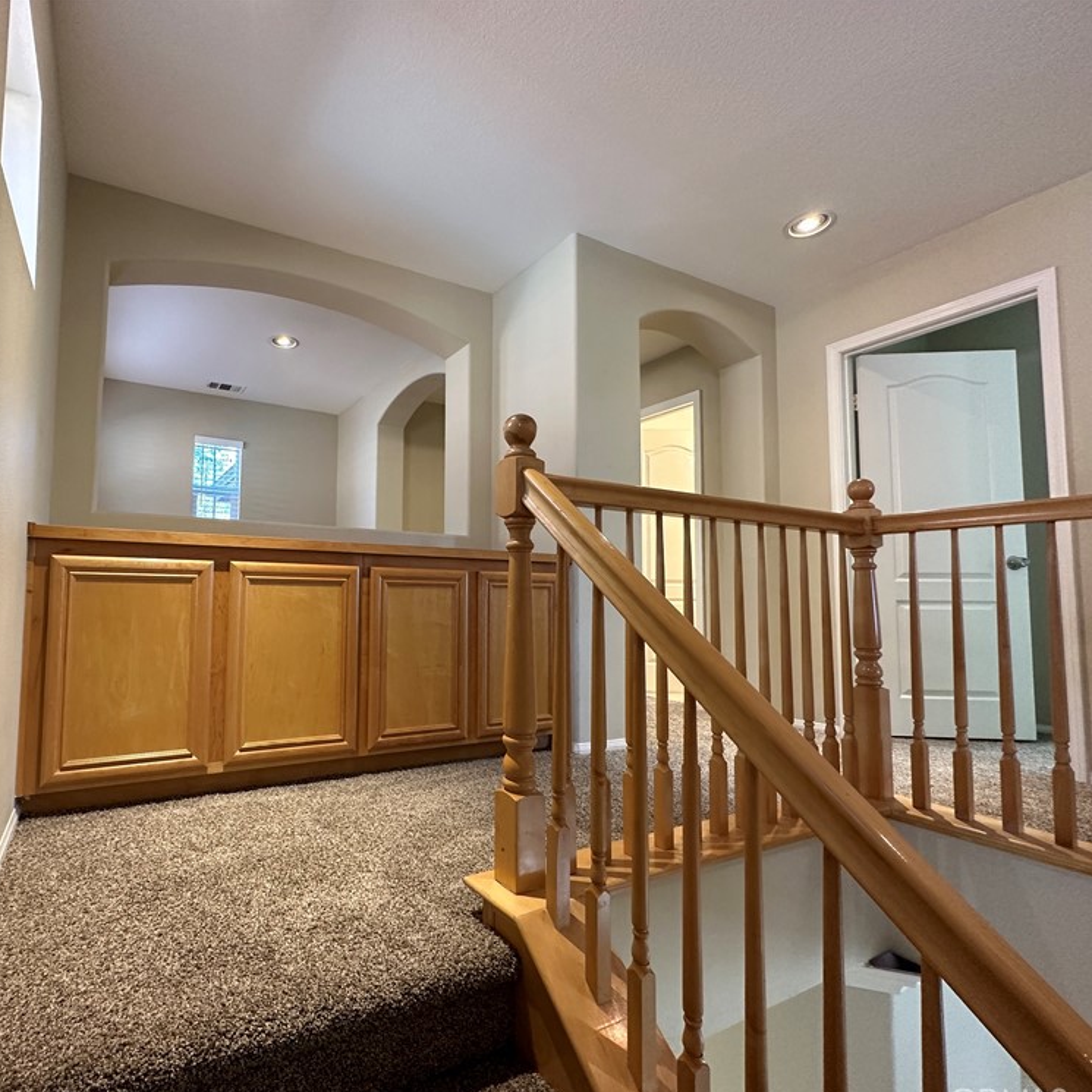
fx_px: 607
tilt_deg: +4.0
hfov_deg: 82.4
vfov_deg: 84.0
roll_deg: -1.3
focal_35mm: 17
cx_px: 412
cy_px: 560
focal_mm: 2.22
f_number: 2.2
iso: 250
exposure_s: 1/120
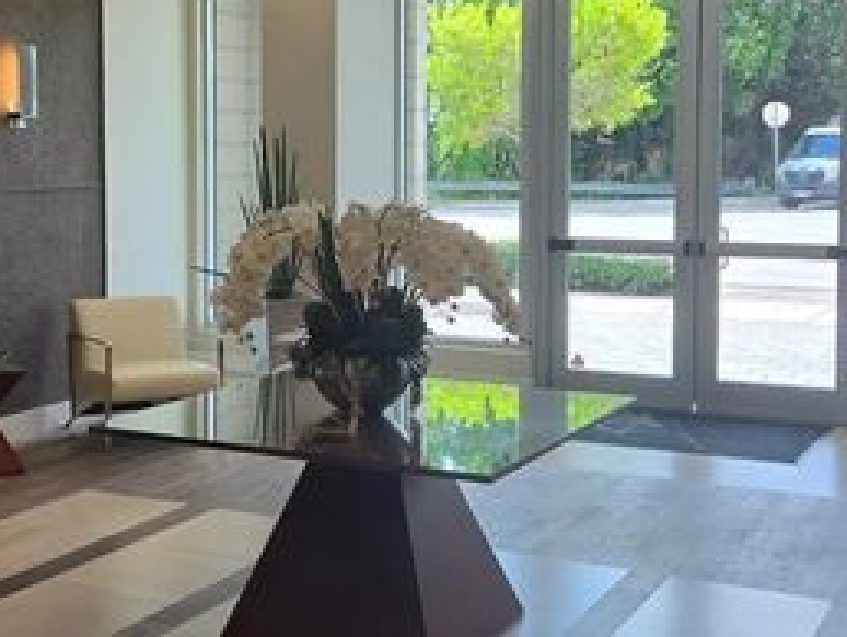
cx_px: 295
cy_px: 269
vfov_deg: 25.7
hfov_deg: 33.5
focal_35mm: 57
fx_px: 1396
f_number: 1.8
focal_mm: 5.4
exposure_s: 1/176
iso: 25
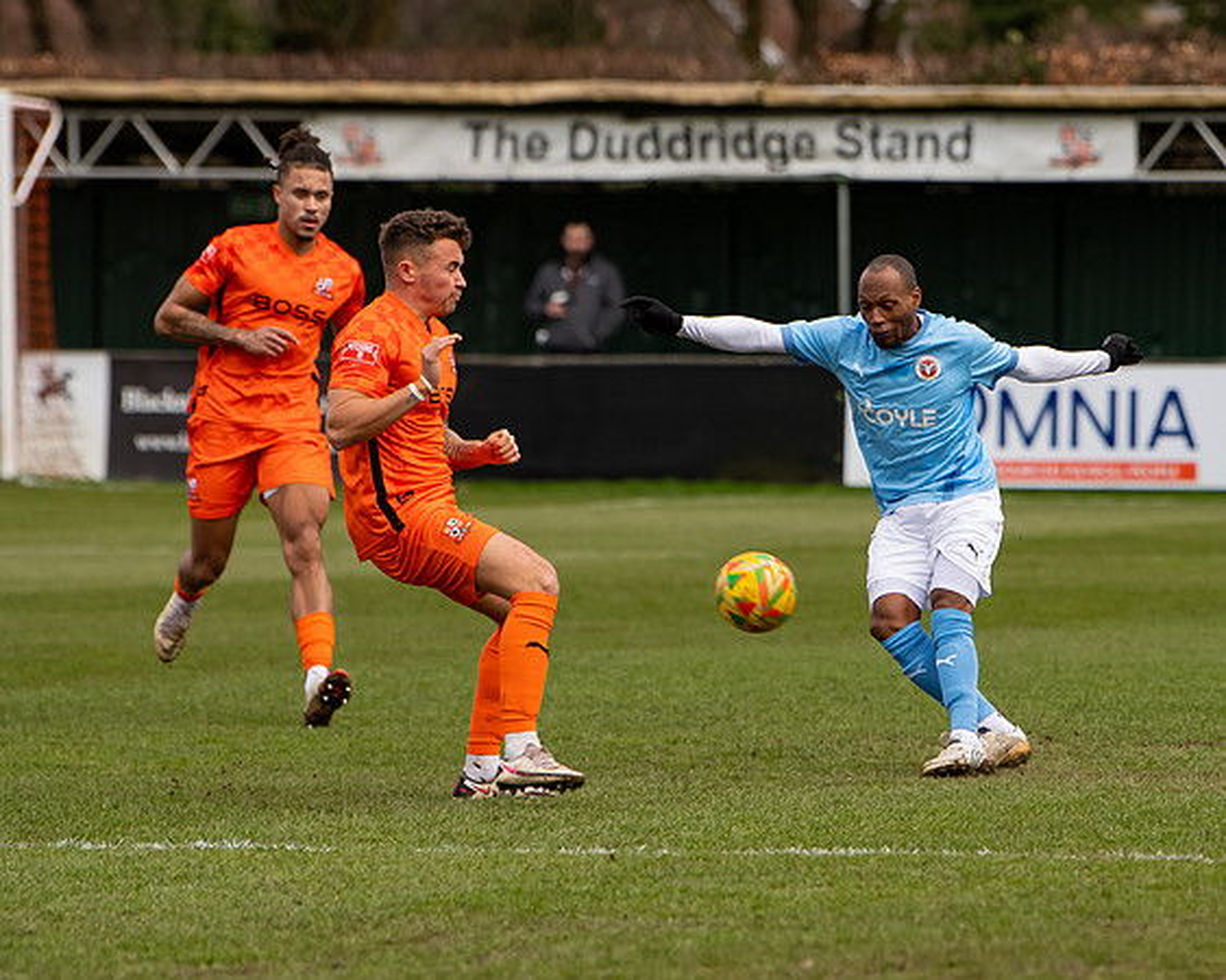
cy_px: 514
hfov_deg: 5.5
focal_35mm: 354
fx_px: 12825
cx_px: 846
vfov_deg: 4.4
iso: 500
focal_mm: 190
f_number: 4
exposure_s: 1/1600
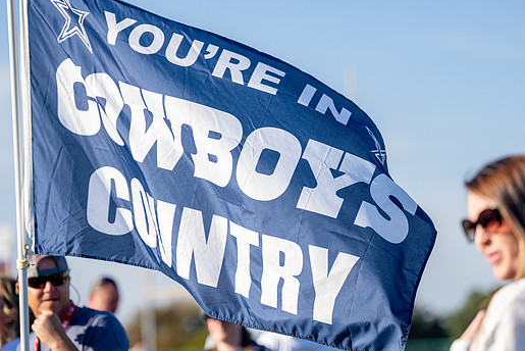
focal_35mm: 163
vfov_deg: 8.4
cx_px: 230
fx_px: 2378
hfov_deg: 12.6
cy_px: 172
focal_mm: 135
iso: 160
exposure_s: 1/1250
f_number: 2.8
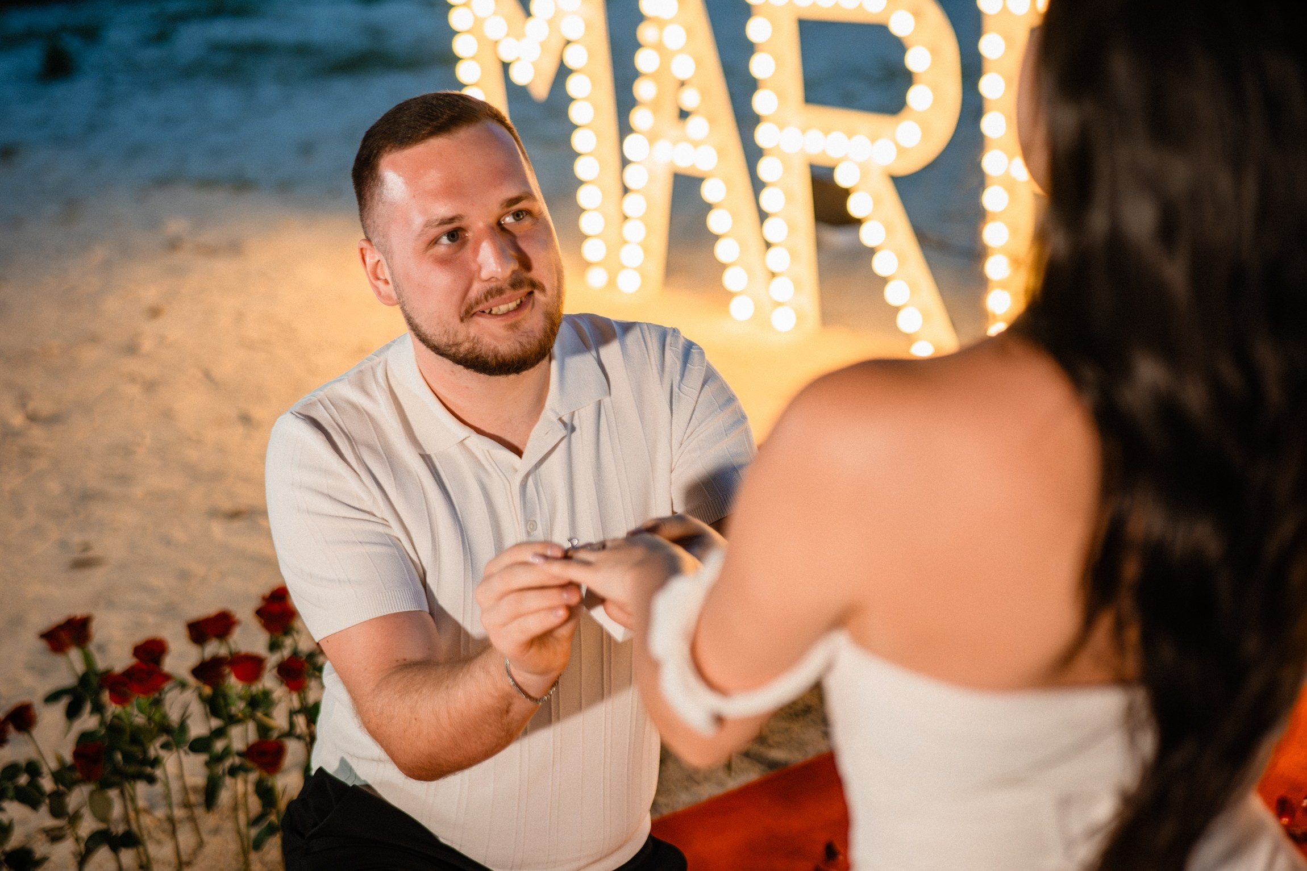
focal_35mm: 55
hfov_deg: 36.5
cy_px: 463
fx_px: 1982
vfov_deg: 24.8
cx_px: 594
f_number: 2.2
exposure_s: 1/320
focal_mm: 50
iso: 1250
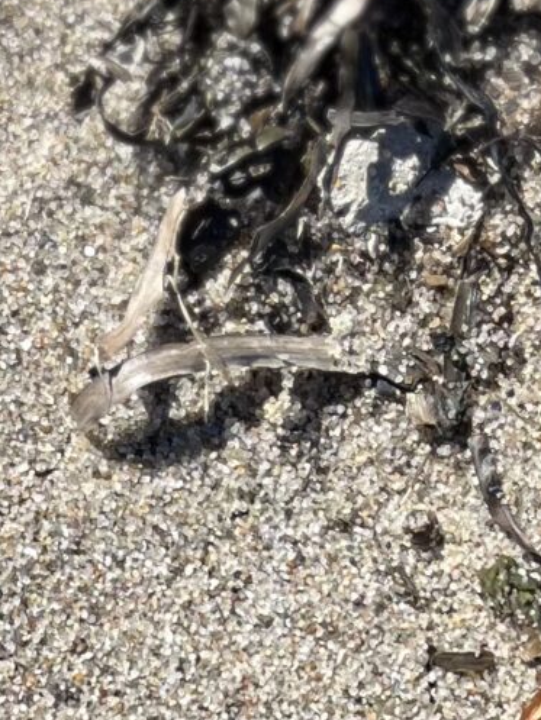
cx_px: -142
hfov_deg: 10.8
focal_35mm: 134
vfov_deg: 12.6
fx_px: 2791
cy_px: 1508
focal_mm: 5.1
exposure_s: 1/2137
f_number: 1.6
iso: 50
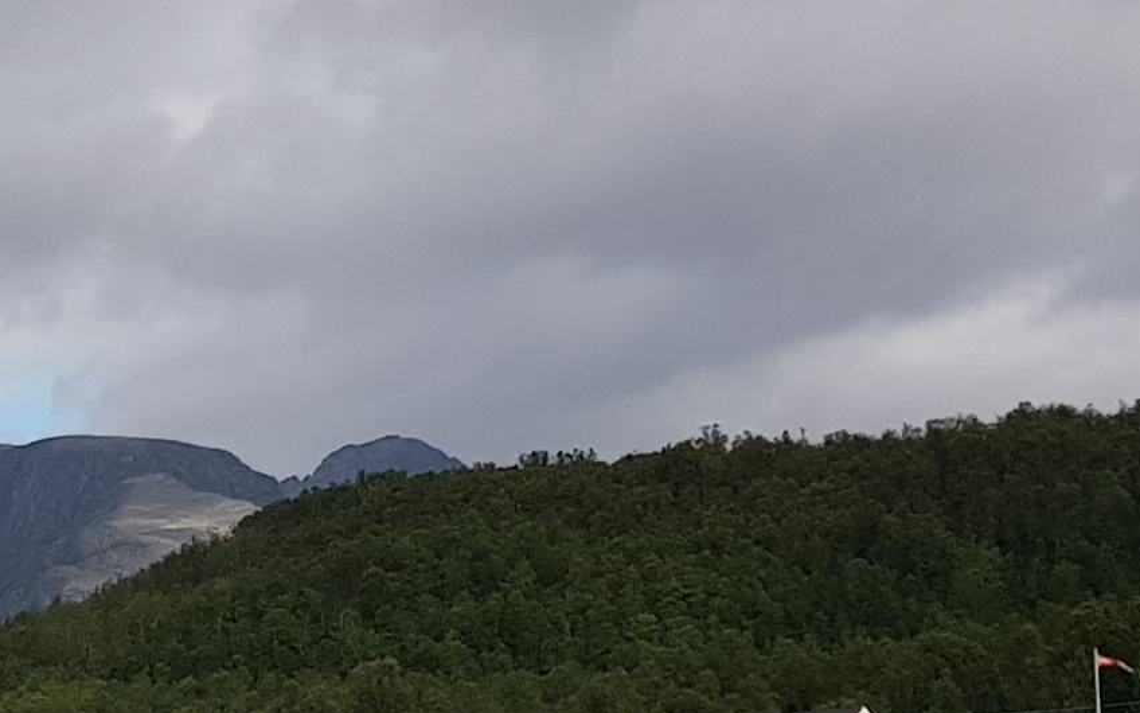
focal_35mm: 131
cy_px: 849
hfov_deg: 14.6
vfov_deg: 9.9
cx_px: -690
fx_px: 4070
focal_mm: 4.3
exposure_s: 1/2012
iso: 40
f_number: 1.7
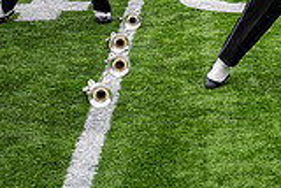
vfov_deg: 10.4
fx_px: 977
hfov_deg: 14.8
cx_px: 464
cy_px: -138
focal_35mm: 125
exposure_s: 1/500
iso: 100
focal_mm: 34.5
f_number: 2.8
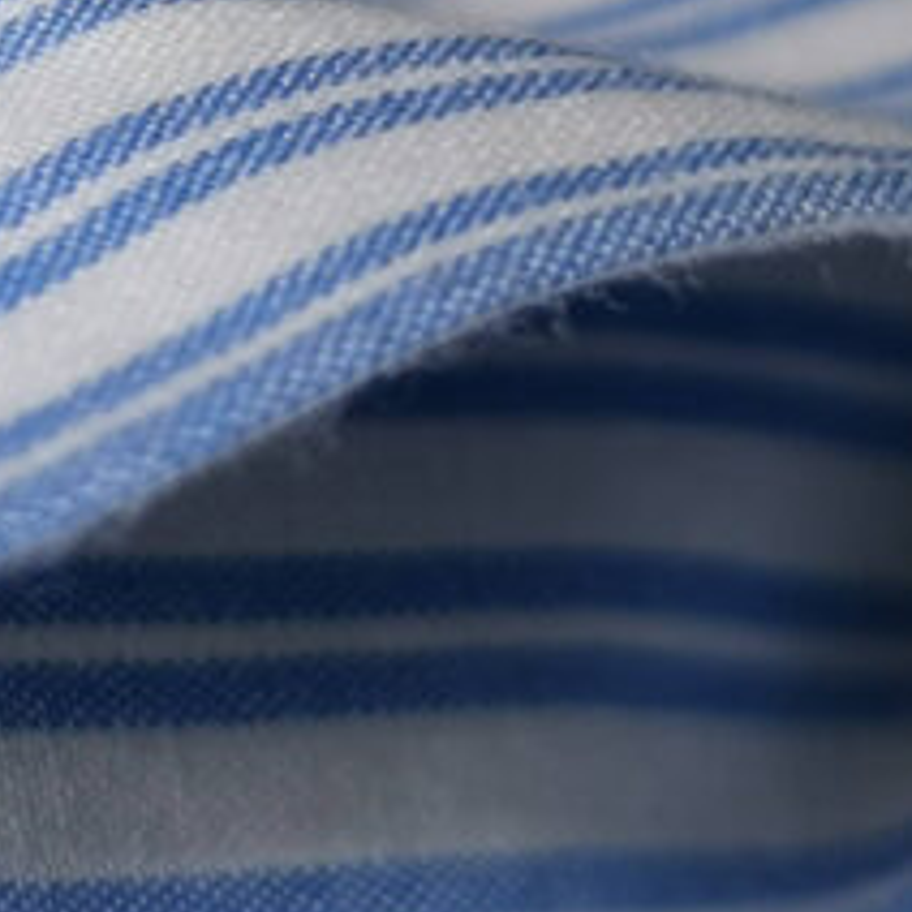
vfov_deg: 7.5
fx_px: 6736
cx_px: 9
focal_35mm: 226
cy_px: -684
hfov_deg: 7.7
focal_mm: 5.58
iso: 50
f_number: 1.8
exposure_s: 1/357
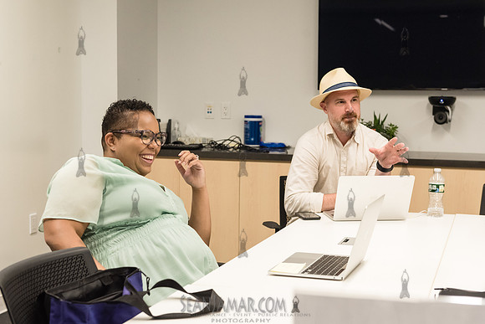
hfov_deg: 36.5
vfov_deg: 24.8
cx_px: 244
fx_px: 735
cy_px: 184
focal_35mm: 55
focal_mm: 48
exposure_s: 1/250
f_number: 4.5
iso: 2500
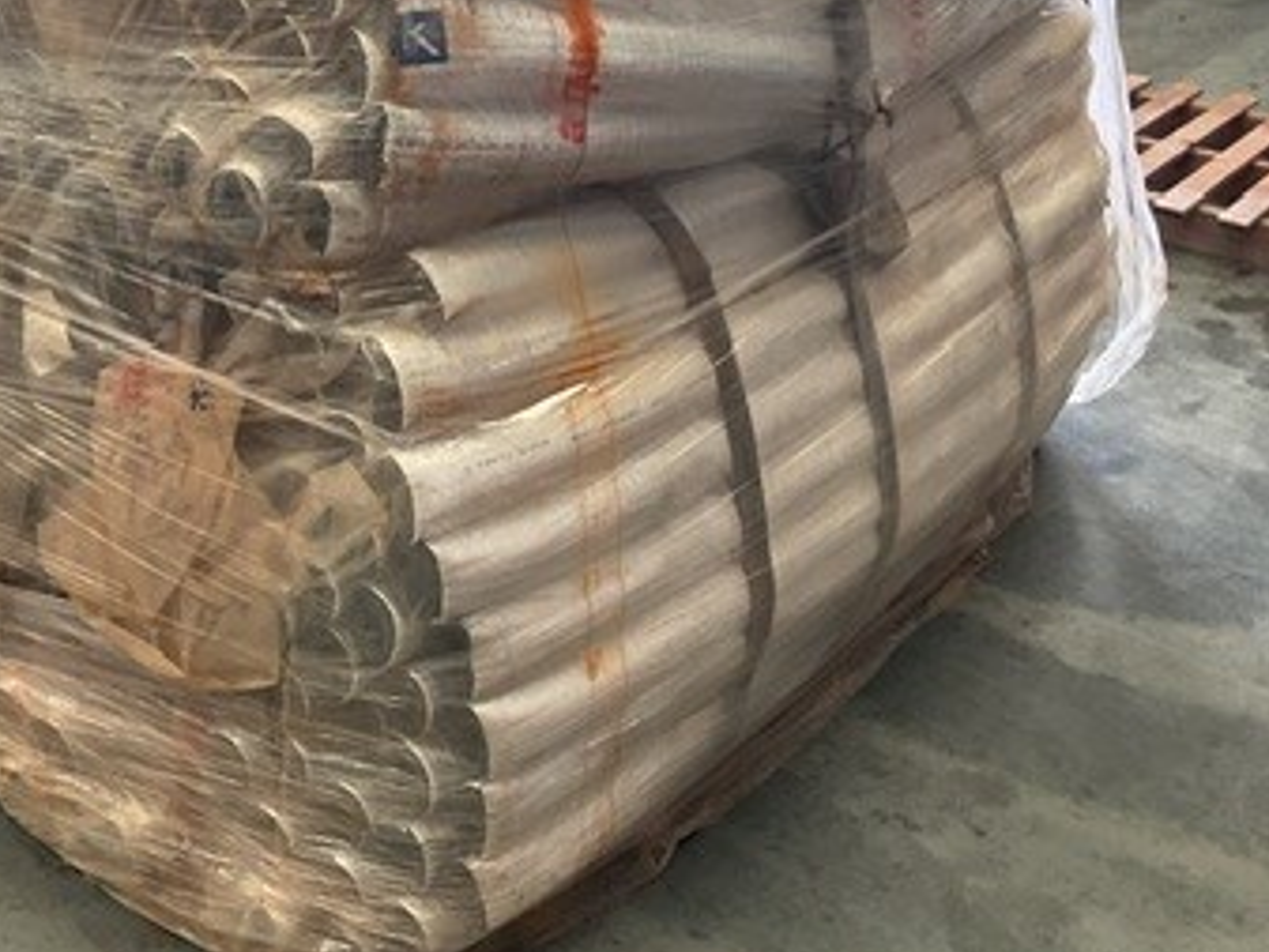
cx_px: 403
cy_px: 196
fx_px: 2017
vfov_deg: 26.1
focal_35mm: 55
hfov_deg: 34.5
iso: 80
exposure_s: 1/60
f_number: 1.8
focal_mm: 3
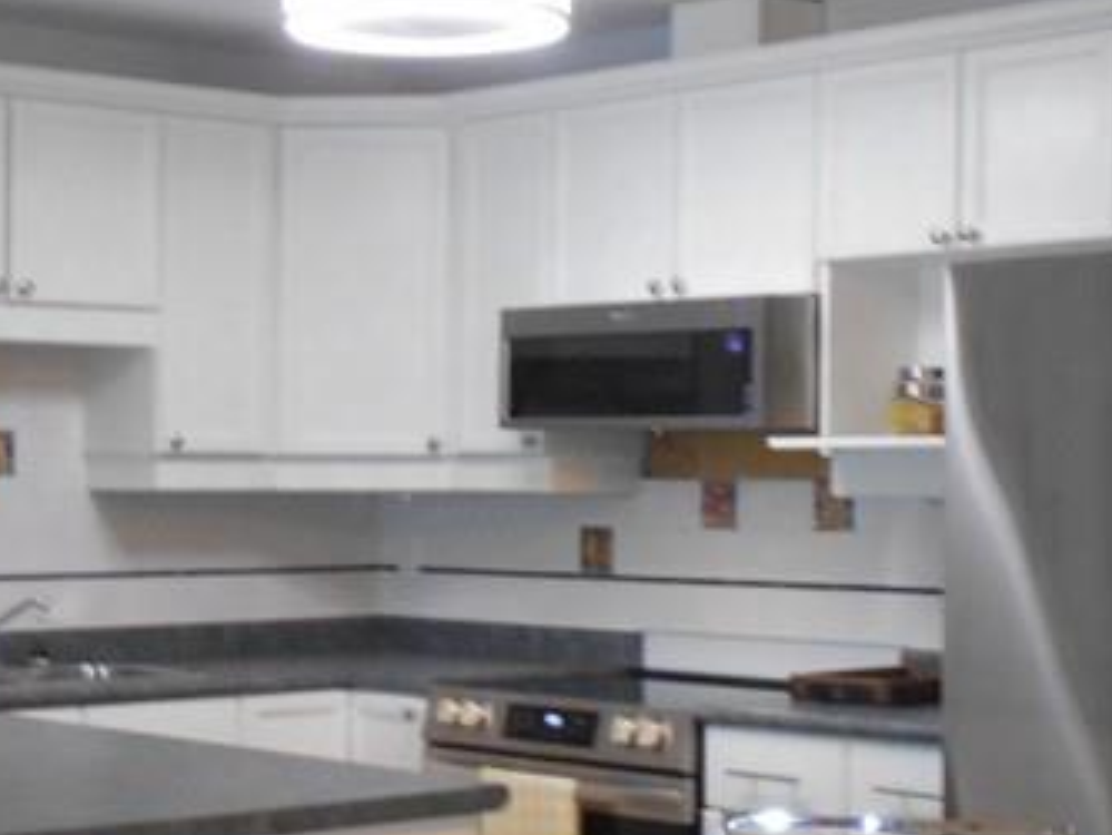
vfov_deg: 18.4
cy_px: 511
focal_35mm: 80
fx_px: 2571
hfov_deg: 24.2
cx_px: 331
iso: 280
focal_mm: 4.6
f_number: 3.2
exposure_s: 1/30
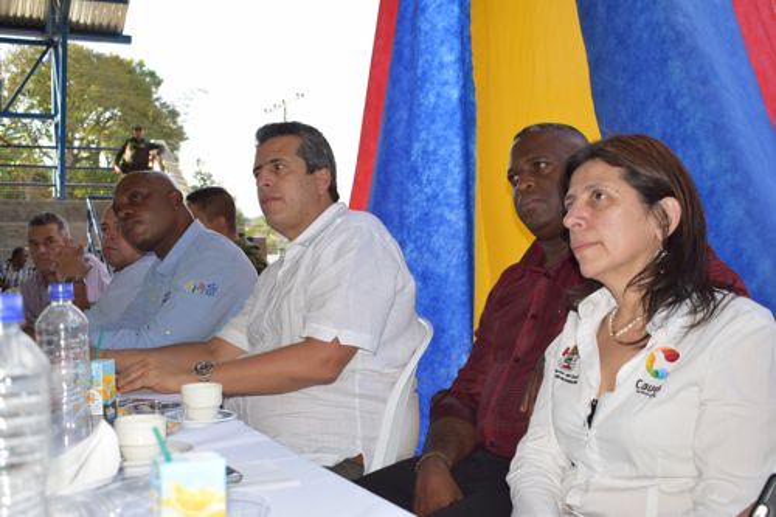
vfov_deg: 29.8
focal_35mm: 45
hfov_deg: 43.6
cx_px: 388
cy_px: 258
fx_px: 970
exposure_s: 1/125
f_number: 5.6
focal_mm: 30
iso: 180
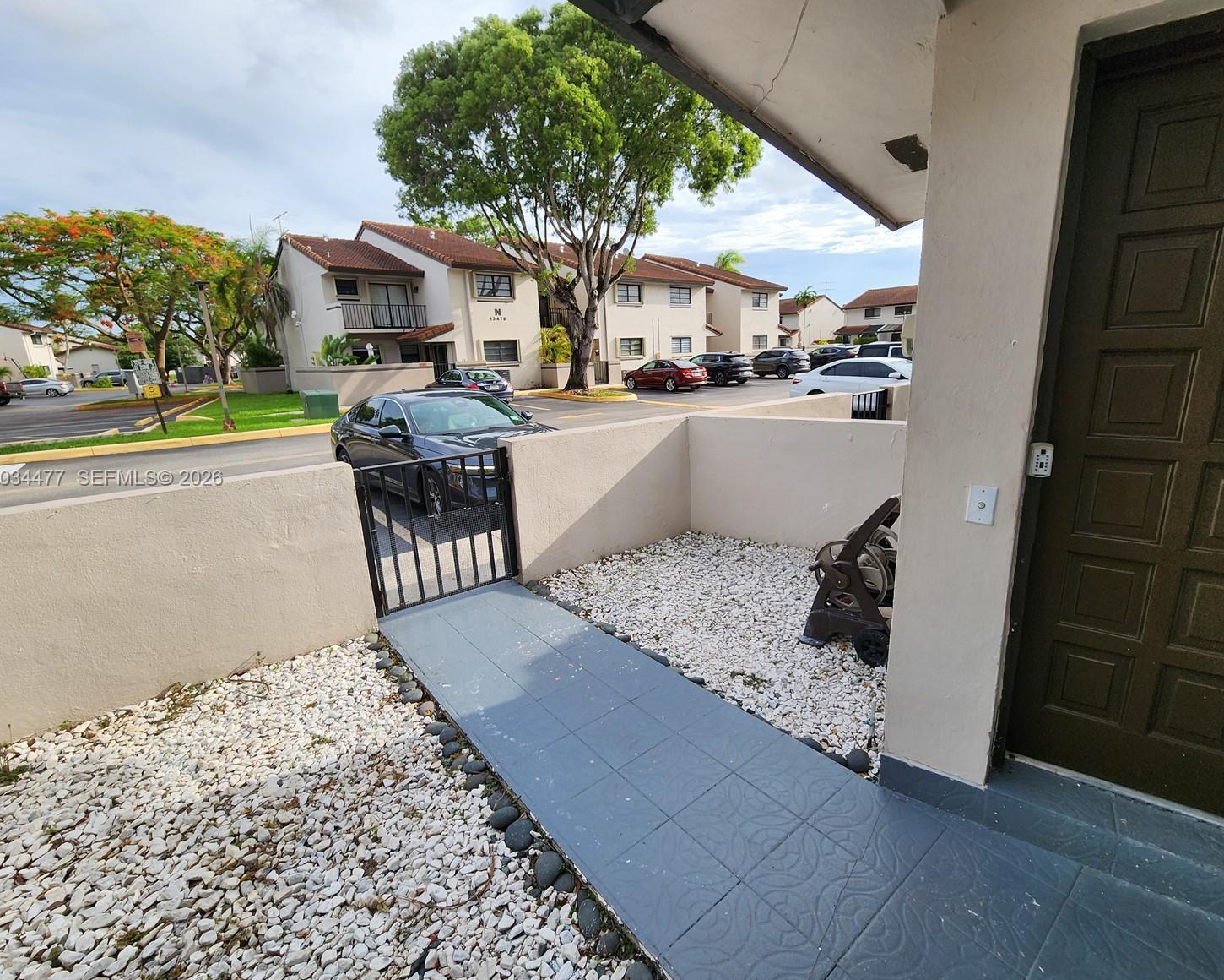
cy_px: 479
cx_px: 635
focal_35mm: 14
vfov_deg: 88.0
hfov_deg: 100.7
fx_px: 507
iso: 50
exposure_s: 1/1157
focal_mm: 2.2
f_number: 2.2
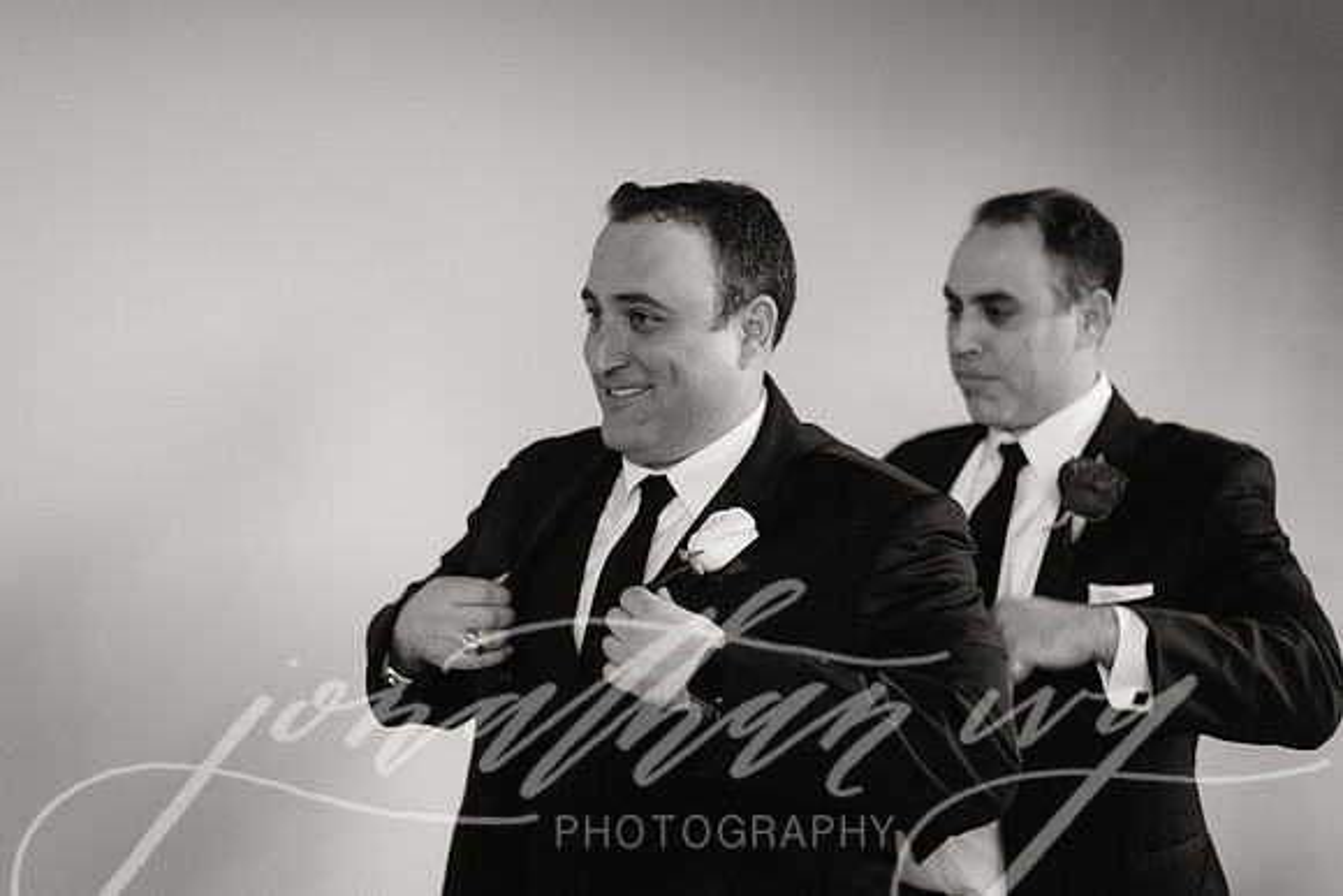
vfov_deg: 27.0
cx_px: 672
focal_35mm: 50
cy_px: 448
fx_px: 1866
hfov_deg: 39.6
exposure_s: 1/160
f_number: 2.2
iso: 1600
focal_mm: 50
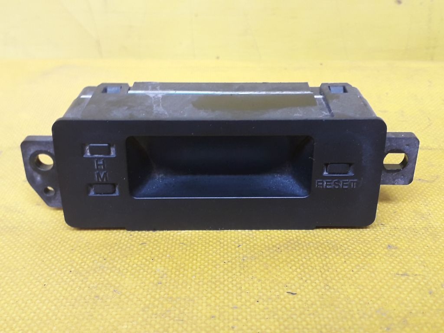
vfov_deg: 51.4
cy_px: 166
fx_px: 346
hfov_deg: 65.3
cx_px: 222
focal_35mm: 27
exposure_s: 1/50
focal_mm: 3.6
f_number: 1.9
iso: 80
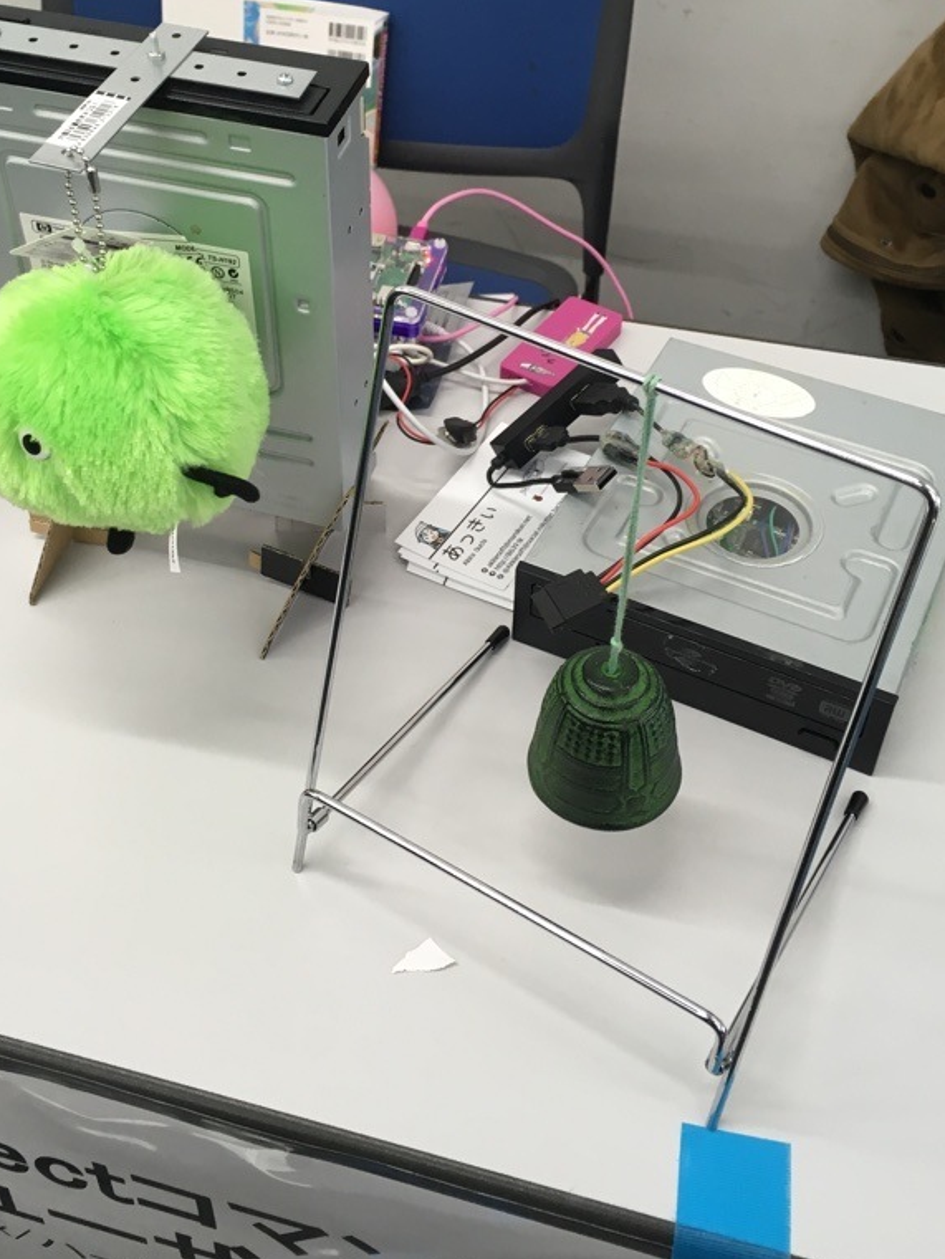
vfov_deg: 47.6
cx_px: 389
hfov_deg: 36.7
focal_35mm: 39
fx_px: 1419
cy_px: 501
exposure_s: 1/30
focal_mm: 4.15
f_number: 2.2
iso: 50
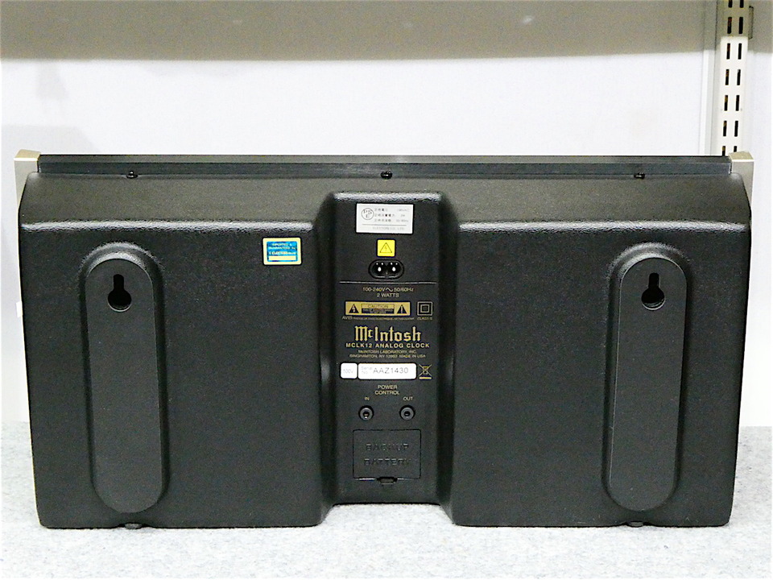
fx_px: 1764
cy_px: 290
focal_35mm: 79
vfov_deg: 18.7
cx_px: 386
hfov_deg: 24.7
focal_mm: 14.1
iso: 1600
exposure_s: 1/8
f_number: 8
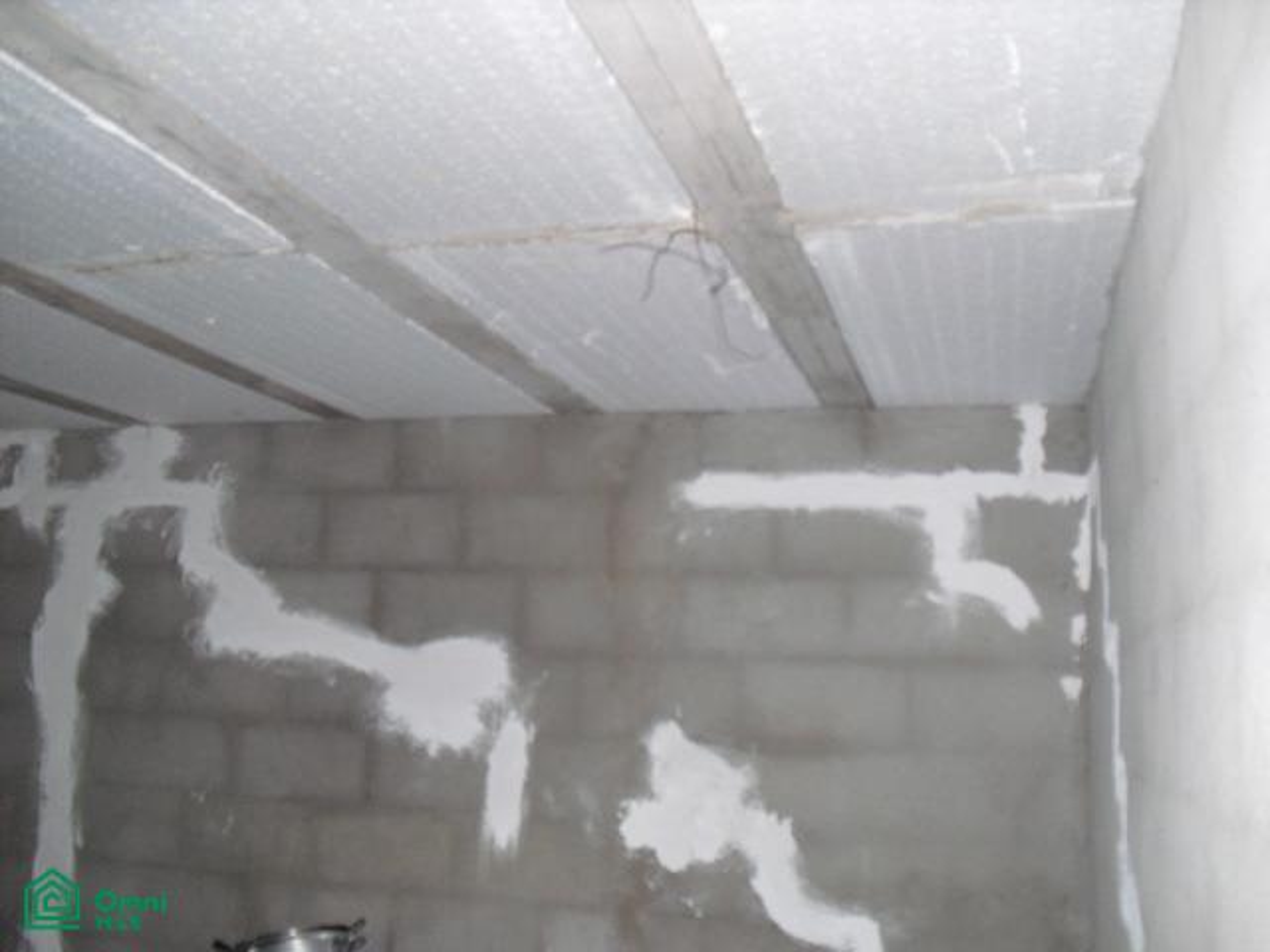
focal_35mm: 36
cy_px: 476
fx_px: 1321
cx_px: 635
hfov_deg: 51.4
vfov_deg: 39.7
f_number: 3.1
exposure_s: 1/60
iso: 400
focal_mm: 6.3
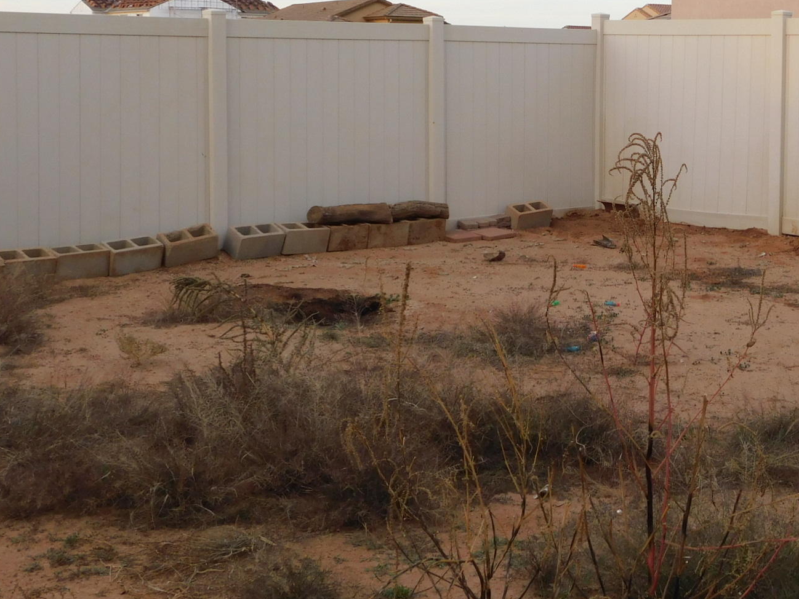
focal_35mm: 63
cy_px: 135
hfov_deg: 30.1
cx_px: 612
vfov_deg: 23.0
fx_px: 1454
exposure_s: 1/125
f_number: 3.5
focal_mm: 6.3
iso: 125
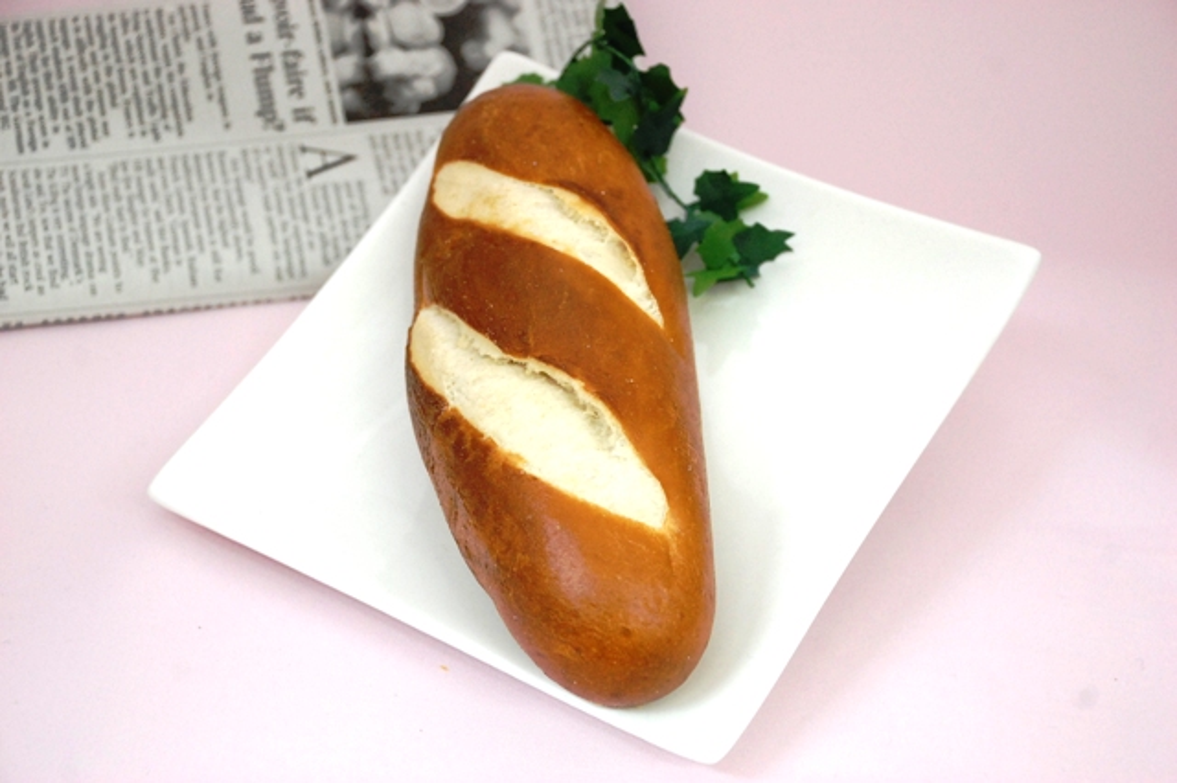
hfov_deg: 23.4
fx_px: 2843
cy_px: 392
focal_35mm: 87
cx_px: 588
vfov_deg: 15.7
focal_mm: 58
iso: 1600
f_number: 5.3
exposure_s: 1/50
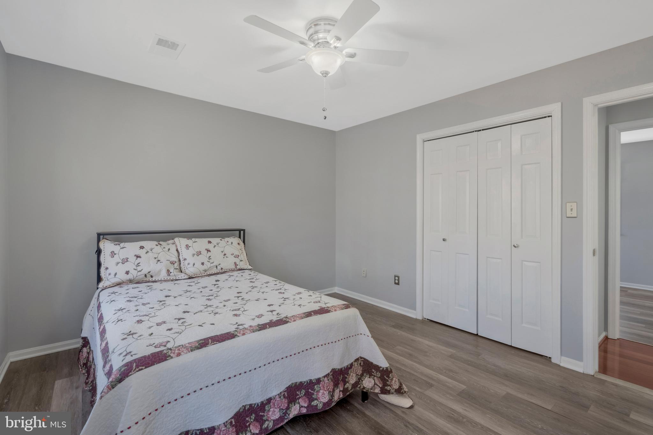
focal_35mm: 16
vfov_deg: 73.7
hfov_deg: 96.7
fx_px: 290
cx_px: 326
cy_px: 218
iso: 1250
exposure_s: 1/30
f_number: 8
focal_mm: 16
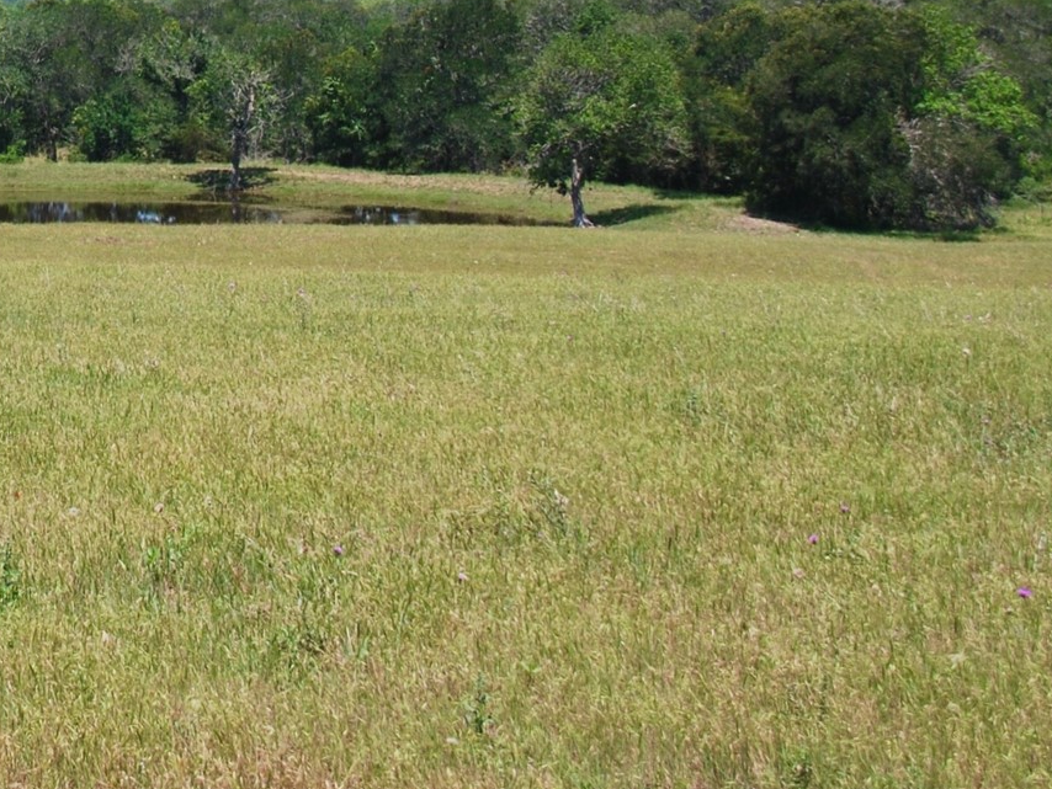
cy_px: -92
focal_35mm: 106
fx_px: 3229
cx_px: -216
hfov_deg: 17.6
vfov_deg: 13.6
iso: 100
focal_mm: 29
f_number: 8
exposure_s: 1/250
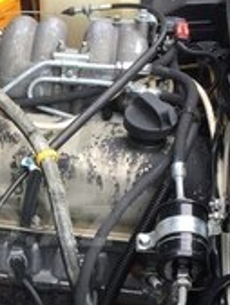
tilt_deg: -42.7
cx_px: -27
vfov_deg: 22.8
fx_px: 752
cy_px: 226
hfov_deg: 16.8
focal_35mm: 85
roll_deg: +15.8
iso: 32
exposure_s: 1/103
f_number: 2.2
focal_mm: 4.15
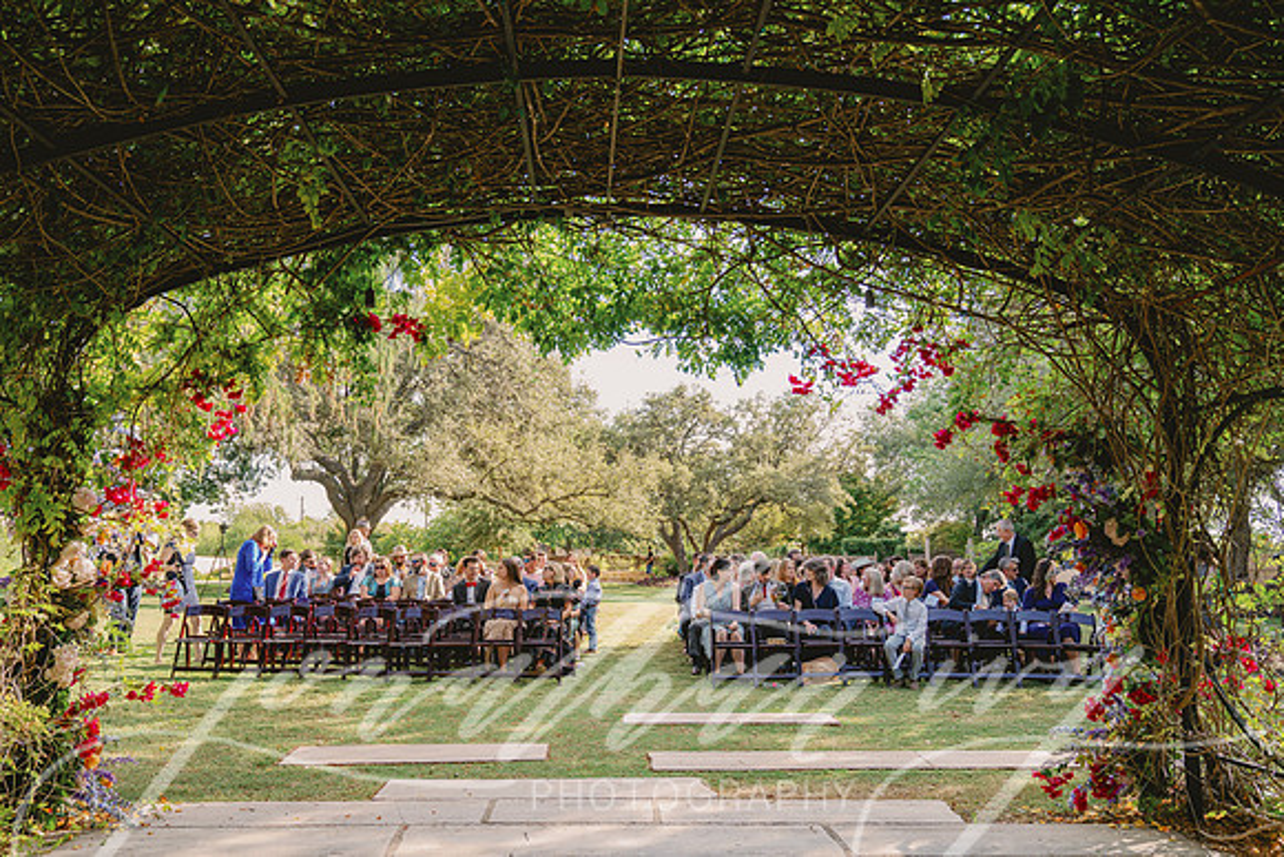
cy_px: 429
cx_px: 638
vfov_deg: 42.3
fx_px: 1108
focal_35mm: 31
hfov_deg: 60.2
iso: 200
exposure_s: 1/160
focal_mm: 30
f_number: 4
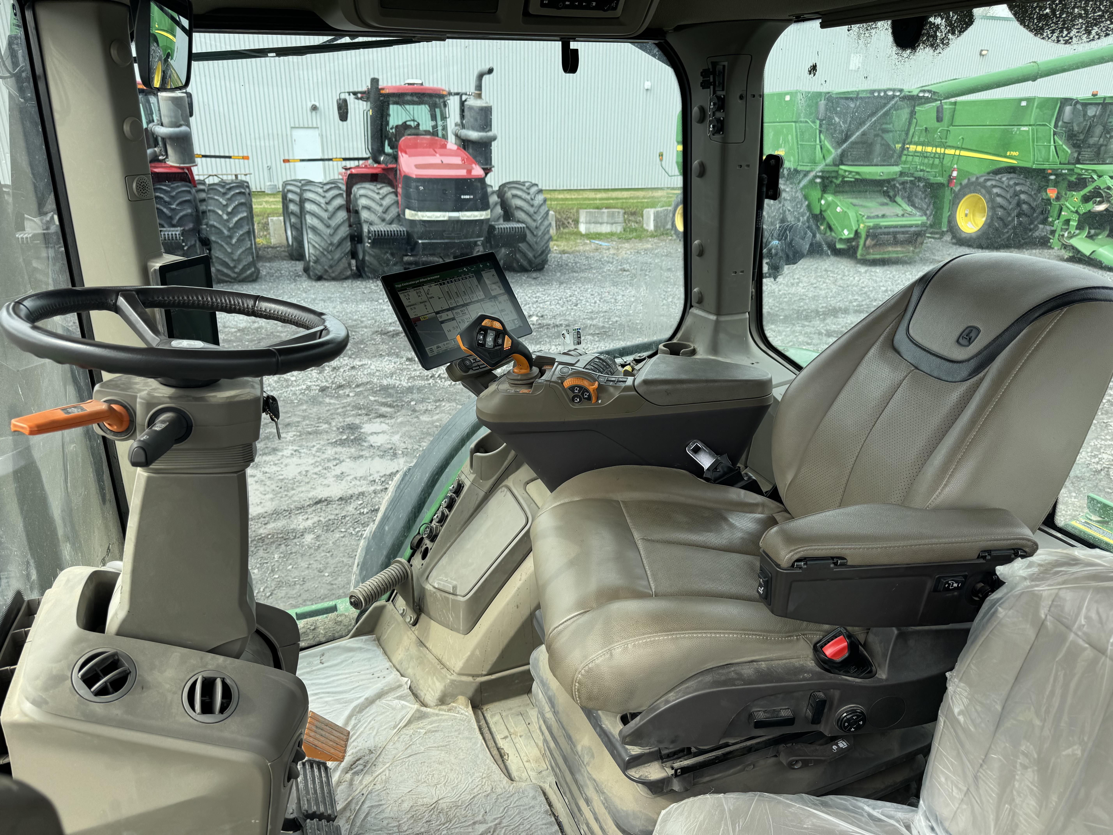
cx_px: 556
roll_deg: +0.3
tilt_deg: -18.6
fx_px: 772
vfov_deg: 56.8
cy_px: 418
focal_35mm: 24
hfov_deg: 71.6
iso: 80
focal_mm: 6.76
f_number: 1.78
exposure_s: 1/1010
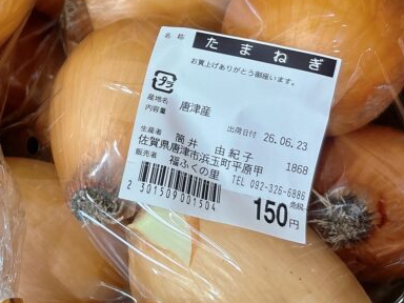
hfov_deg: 28.8
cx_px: 55
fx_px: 759
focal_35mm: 65
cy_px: 47
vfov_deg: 22.2
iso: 100
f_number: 1.6
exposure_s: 1/60
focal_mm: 5.96
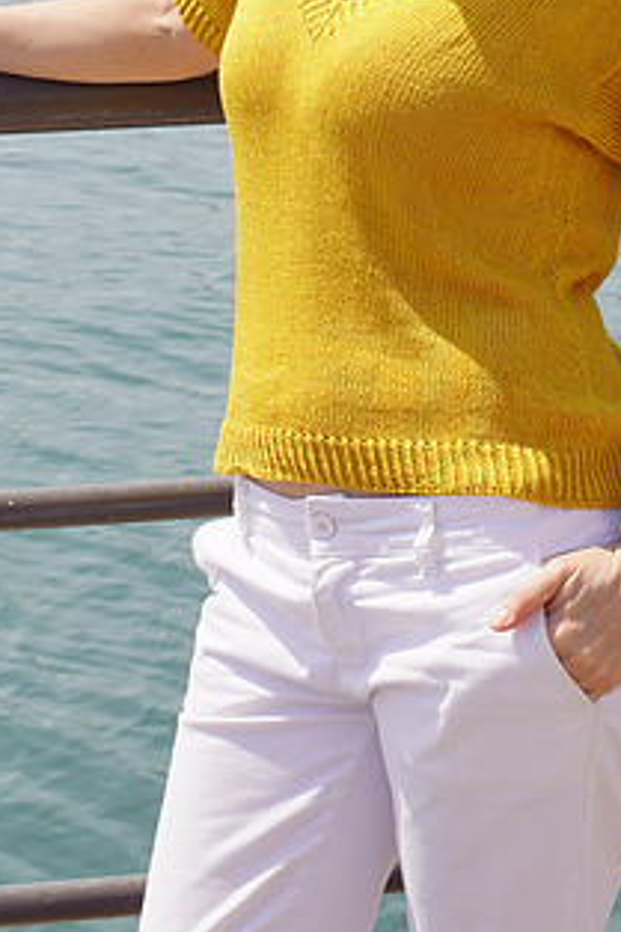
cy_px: 15
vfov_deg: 13.3
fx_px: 3963
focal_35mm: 153
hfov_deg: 9.0
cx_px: 239
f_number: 10
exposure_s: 1/200
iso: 100
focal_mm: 50
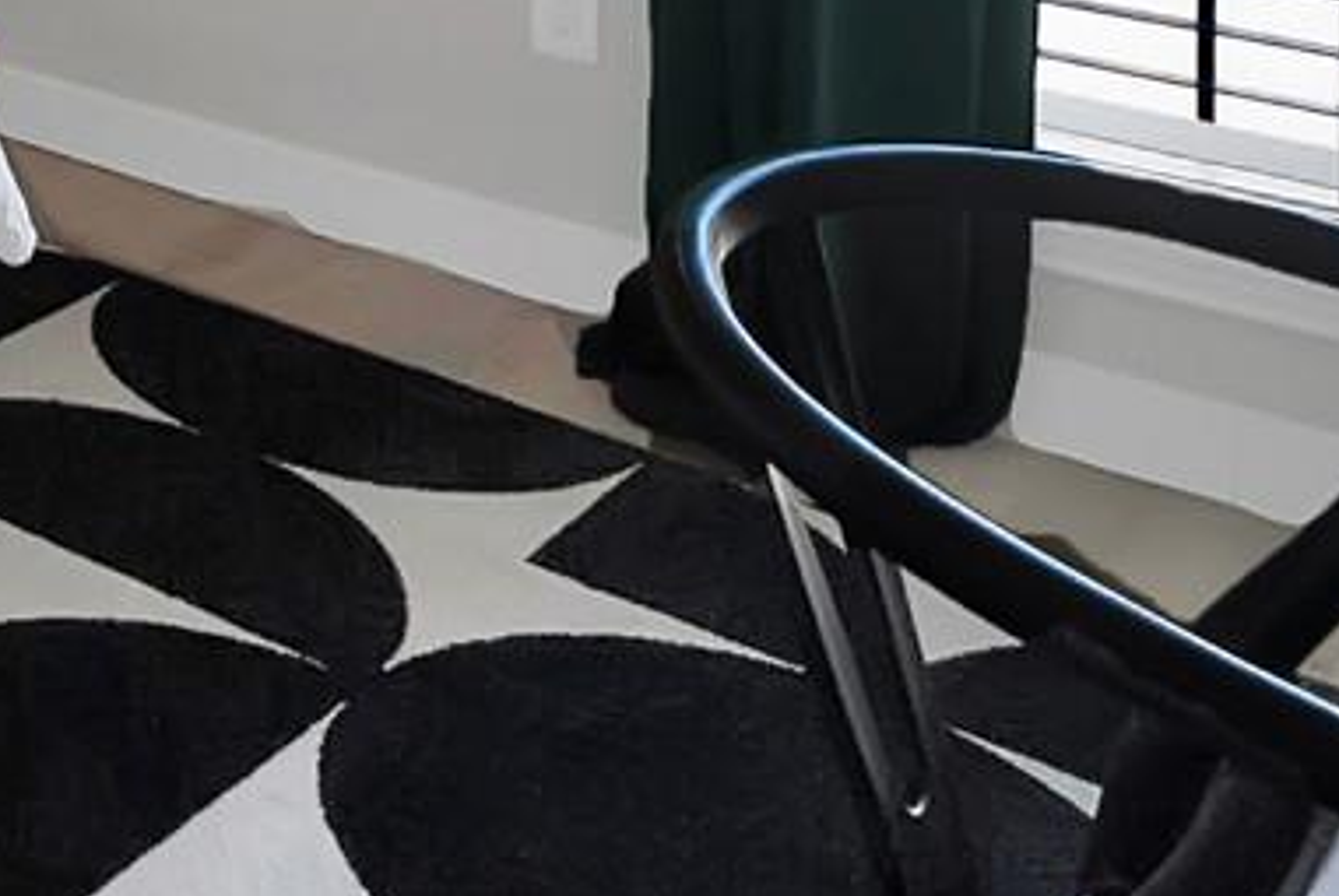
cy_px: -785
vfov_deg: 17.1
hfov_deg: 25.1
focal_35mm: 63
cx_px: -612
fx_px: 2346
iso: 640
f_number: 9
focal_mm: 12
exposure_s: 1/50
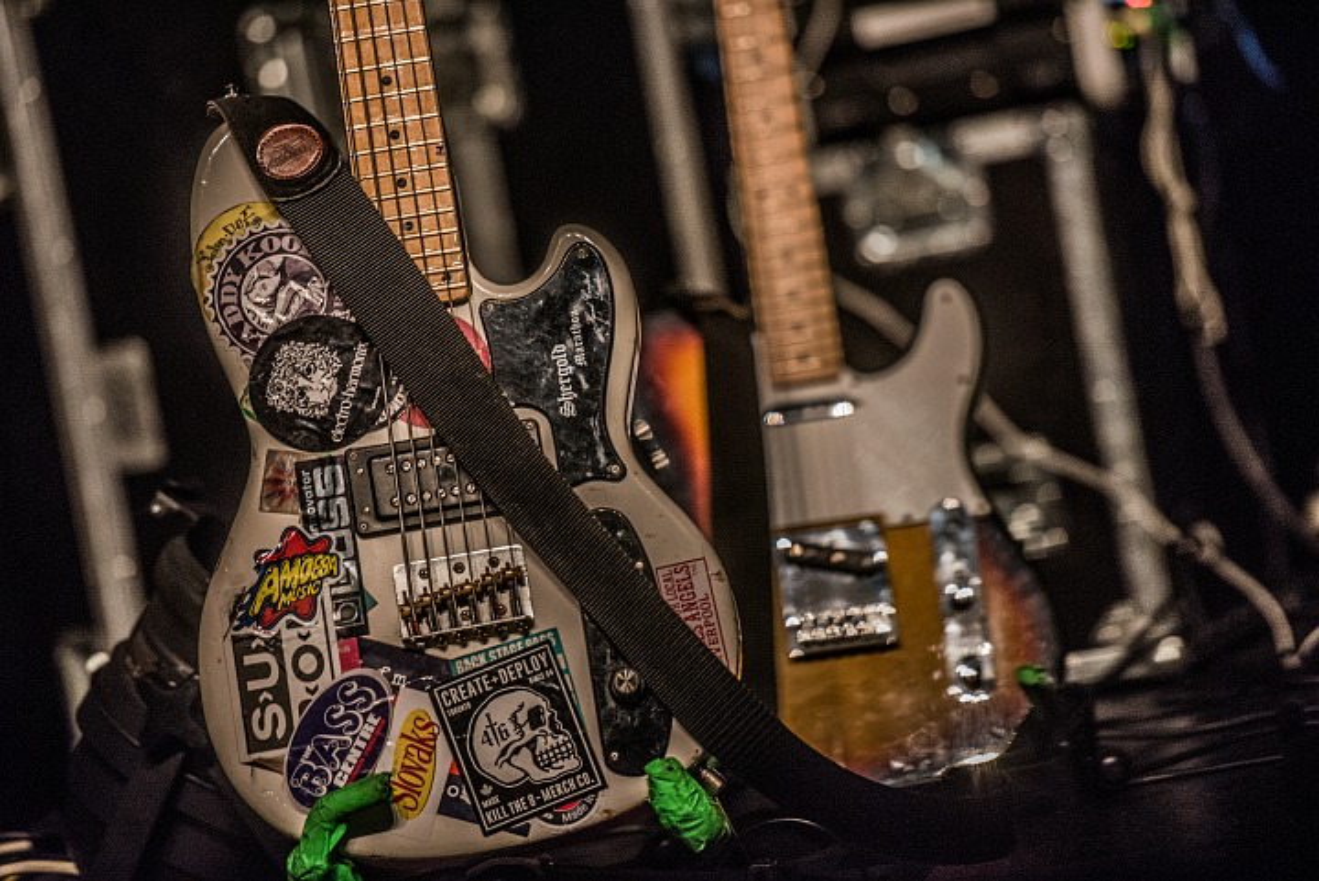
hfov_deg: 10.8
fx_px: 6965
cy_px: 440
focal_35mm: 190
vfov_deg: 7.2
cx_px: 660
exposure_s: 1/80
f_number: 2.8
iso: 3200
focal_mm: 190
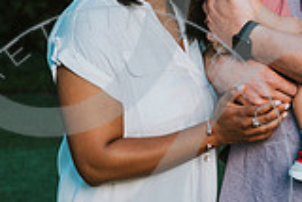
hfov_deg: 15.1
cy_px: 38
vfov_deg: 10.2
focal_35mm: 135
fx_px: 1134
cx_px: 202
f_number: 2.8
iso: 100
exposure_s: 1/250
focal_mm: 48
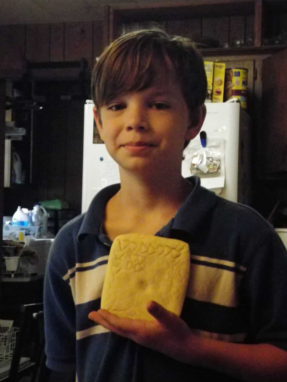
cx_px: 140
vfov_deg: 30.3
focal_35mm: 64
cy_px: 195
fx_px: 707
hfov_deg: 22.9
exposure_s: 1/25
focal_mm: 11.1
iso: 800
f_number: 4.6
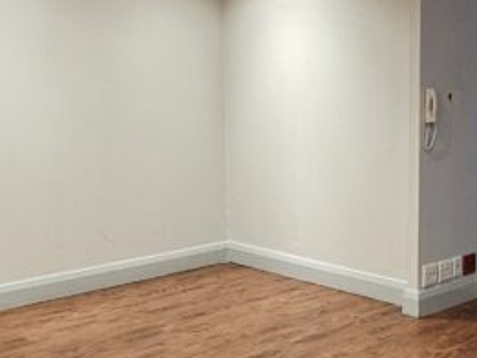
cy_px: 166
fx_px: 703
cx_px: 408
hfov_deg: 35.7
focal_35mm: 51
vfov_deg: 28.6
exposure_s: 1/50
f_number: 2.2
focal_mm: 2.2
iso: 400
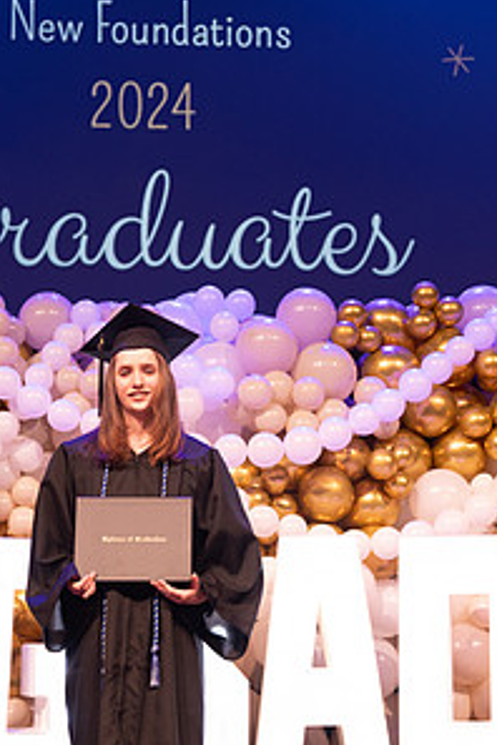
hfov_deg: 15.5
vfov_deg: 23.1
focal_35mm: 88
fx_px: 1822
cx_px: 208
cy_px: 376
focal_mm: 58
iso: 1600
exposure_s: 1/200
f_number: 4
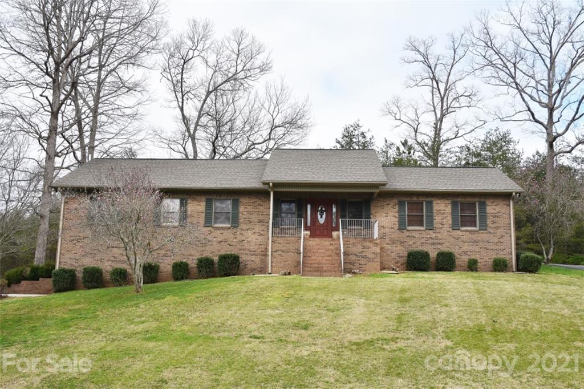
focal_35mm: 38
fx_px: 608
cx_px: 292
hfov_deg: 51.3
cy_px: 194
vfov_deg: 35.5
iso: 200
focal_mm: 25
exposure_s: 1/500
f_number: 8
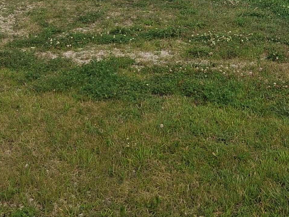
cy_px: -121
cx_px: 213
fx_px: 701
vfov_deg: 15.9
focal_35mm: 84
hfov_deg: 23.1
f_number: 1.8
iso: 25
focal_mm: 3.98
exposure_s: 1/504
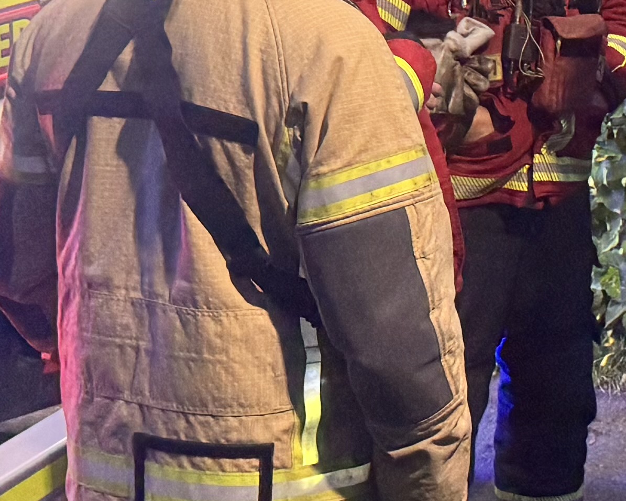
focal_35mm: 112
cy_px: -187
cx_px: 742
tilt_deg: -3.0
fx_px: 2075
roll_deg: +1.8
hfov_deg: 16.5
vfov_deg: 13.2
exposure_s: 1/58
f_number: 1.78
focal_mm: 6.76
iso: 200
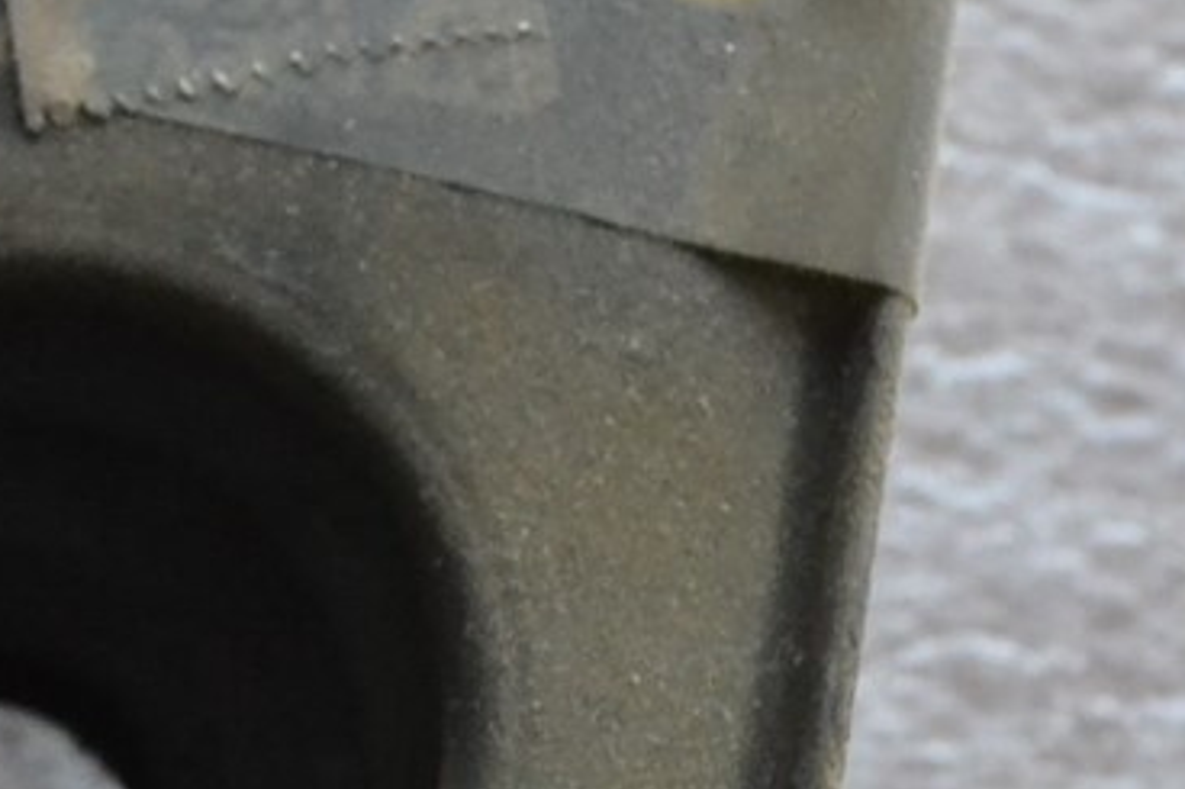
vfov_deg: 7.8
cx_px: -193
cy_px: 718
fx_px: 5790
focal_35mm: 176
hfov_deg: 11.5
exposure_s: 1/50
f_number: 4.8
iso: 3200
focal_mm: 32
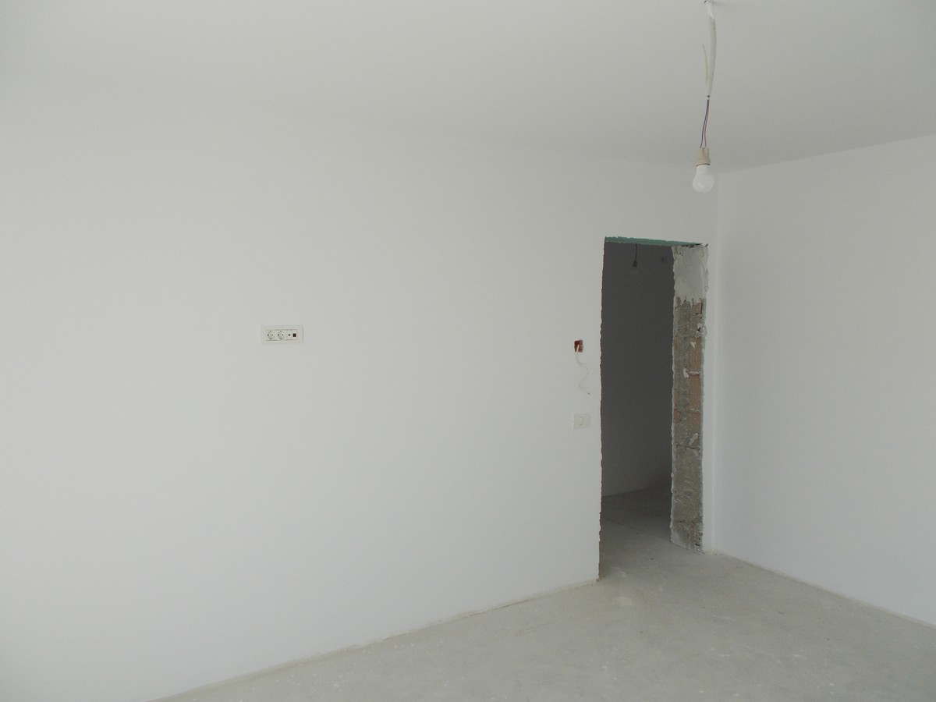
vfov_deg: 53.1
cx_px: 468
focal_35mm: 26
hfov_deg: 67.3
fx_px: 703
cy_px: 351
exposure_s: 1/160
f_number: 3.2
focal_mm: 4.6
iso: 80
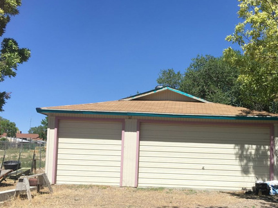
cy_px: 144
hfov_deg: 43.6
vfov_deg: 33.2
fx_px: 345
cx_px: 171
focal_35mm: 43
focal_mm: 4.15
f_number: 2.2
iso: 25
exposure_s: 1/1012
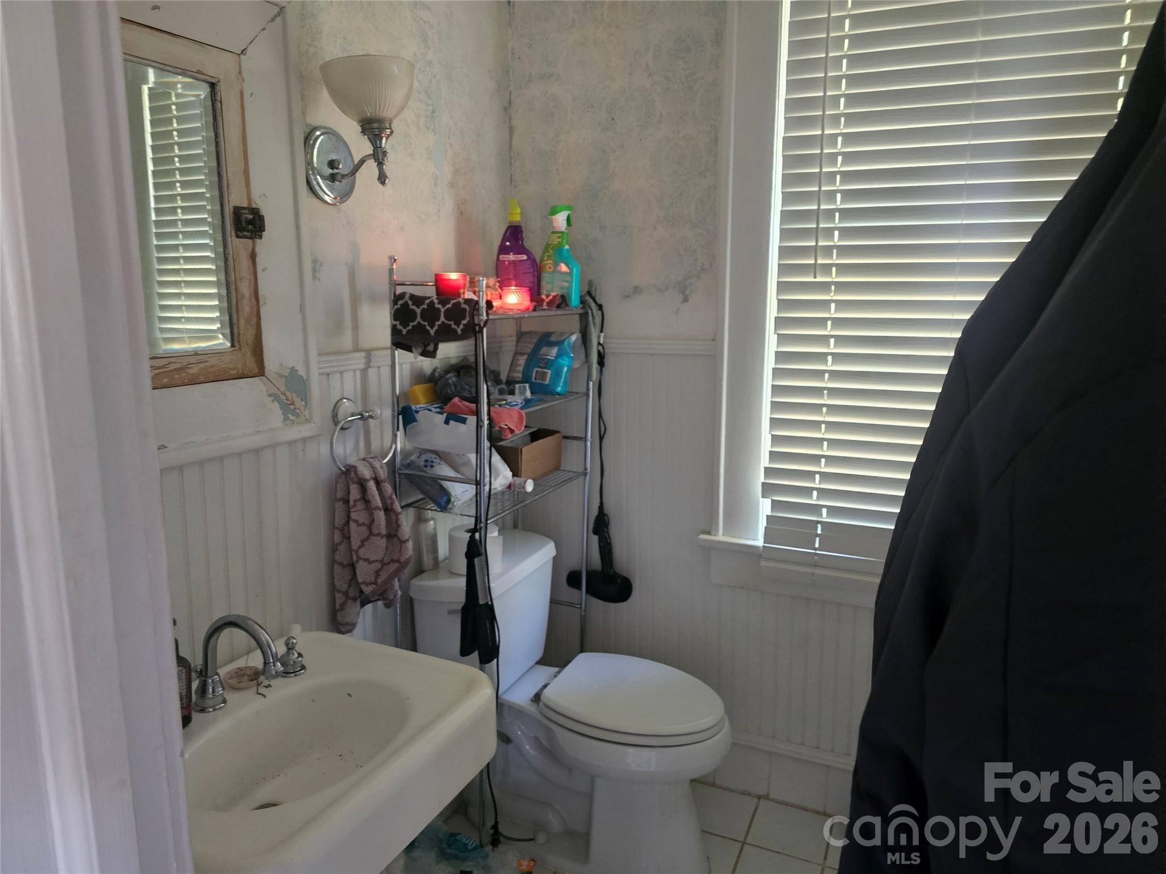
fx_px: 775
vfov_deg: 58.9
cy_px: 437
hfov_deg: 73.9
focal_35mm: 23
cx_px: 583
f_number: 1.7
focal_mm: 6.3
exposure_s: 1/40
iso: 640
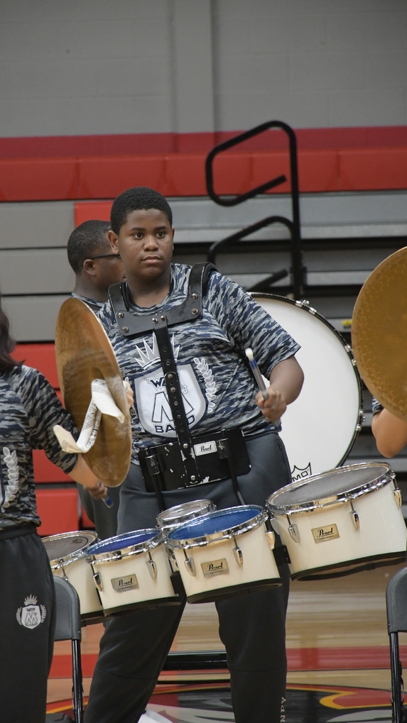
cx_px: 169
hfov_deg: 5.5
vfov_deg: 9.8
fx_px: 4241
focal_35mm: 221
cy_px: 360
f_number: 5.6
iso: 2800
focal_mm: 140
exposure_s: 1/250
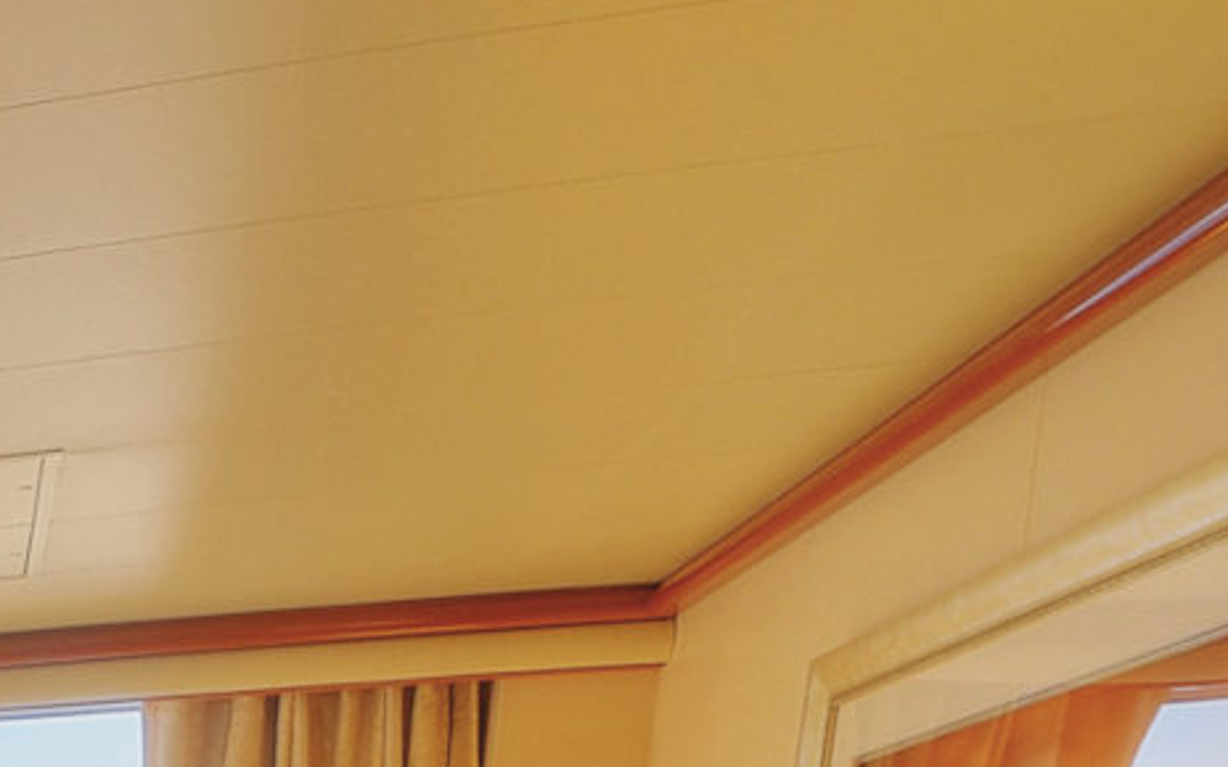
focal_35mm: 56
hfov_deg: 24.0
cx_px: -810
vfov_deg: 17.9
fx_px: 1874
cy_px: 1432
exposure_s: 1/30
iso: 200
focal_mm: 10
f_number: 16
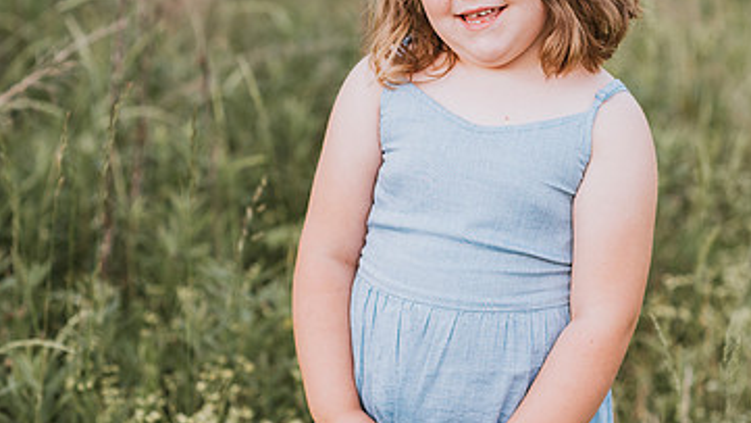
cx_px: 447
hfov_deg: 15.0
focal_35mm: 143
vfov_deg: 8.5
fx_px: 2847
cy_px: 116
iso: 200
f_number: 2.5
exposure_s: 1/320
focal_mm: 85
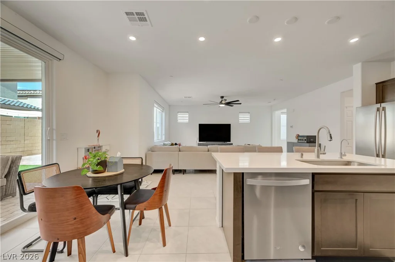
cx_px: 198
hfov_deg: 104.3
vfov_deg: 81.1
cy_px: 131
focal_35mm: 14
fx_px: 153
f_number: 8
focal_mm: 14
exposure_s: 1/10
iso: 800
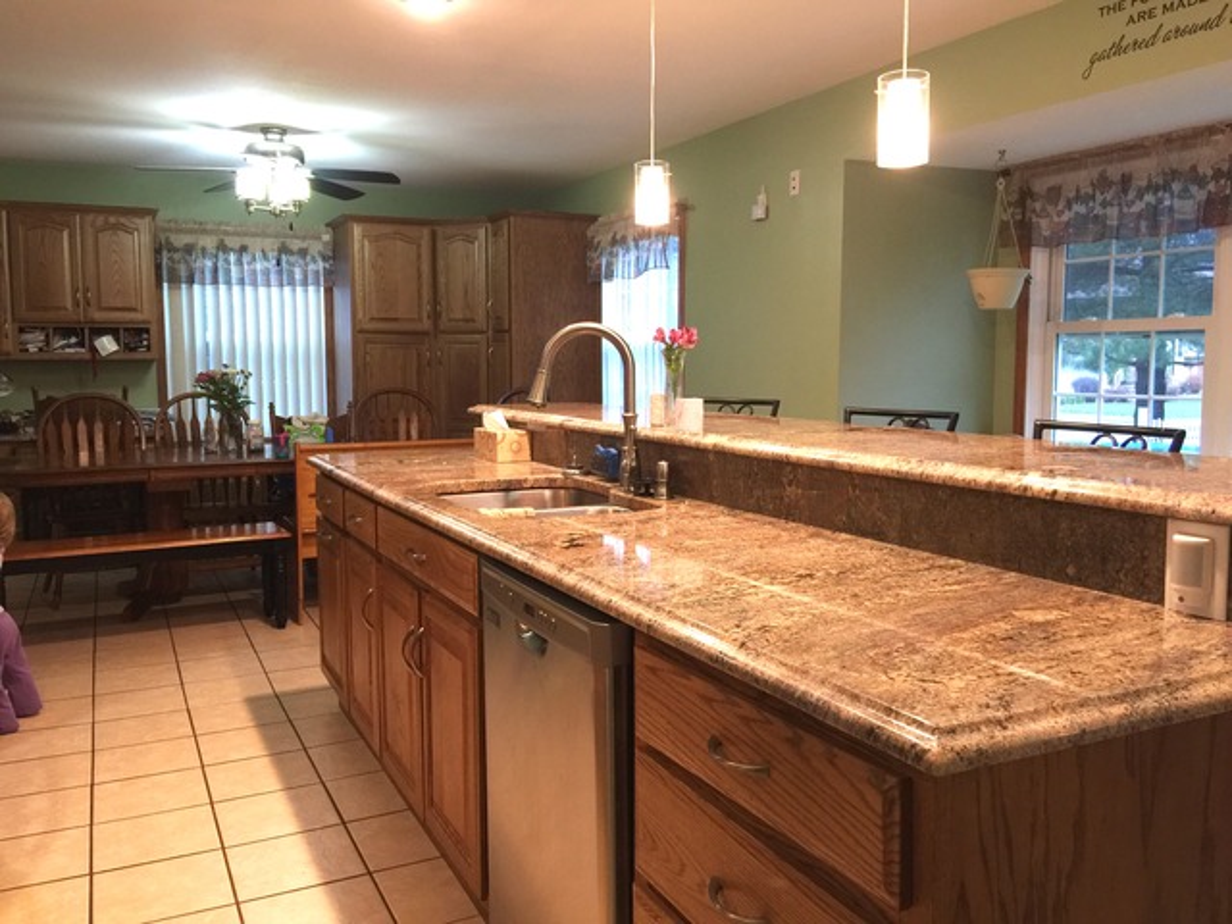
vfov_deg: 48.2
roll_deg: -0.3
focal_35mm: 29
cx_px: 616
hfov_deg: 61.7
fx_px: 1032
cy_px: 462
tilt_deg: -5.4
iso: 100
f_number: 2.2
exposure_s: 1/15
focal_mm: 4.15
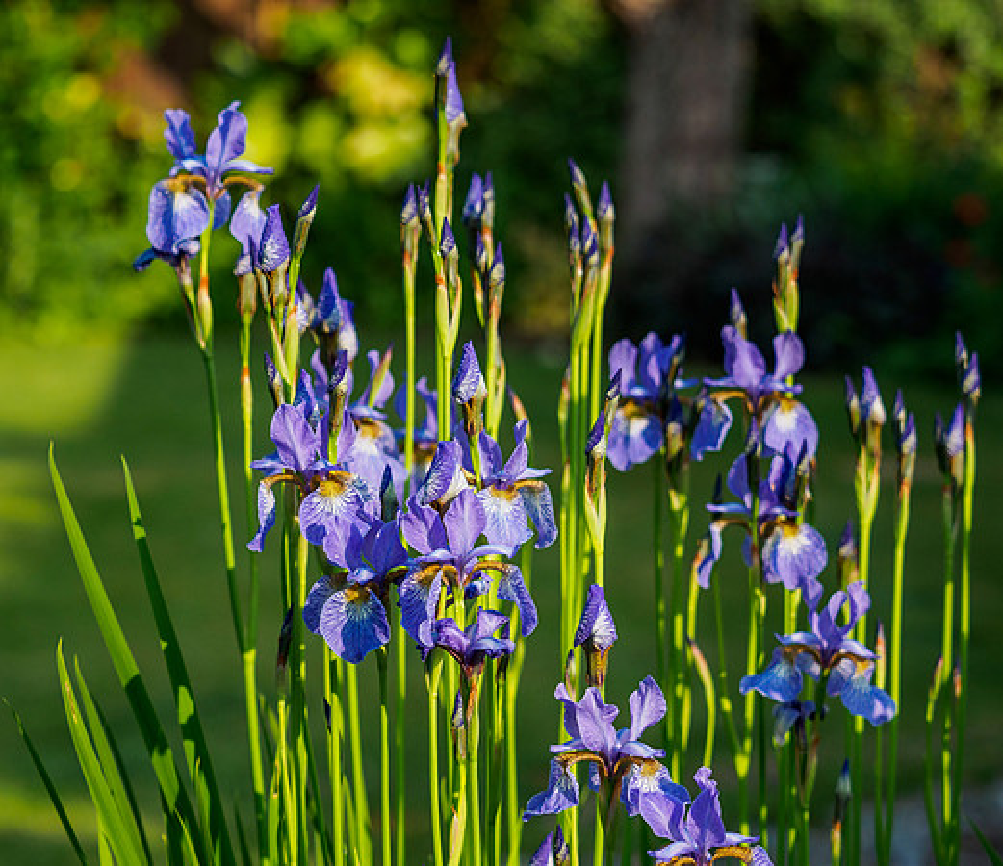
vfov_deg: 13.6
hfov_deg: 15.7
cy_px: 412
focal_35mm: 119
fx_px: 3641
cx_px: 526
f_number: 2.8
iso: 200
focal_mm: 52
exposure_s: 1/2000
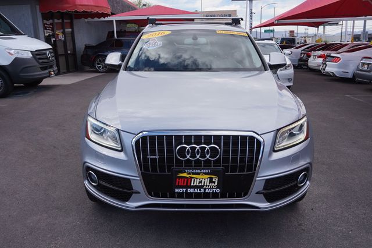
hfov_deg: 59.5
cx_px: 186
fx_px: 325
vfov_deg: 41.7
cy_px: 124
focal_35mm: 32
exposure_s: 1/250
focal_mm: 21
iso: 100
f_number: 7.1
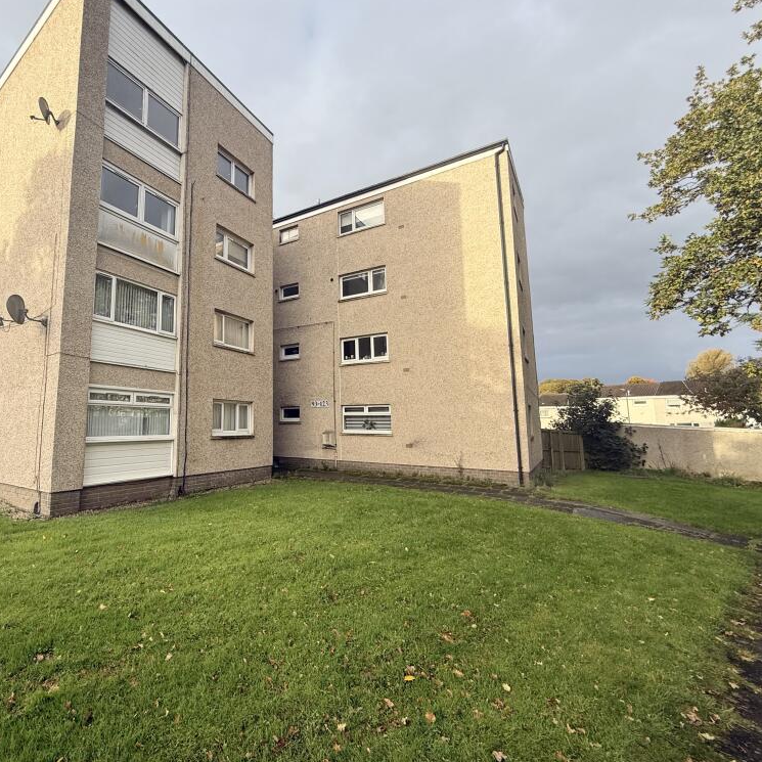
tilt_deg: +7.3
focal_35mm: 17
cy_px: 370
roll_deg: -0.7
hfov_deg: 81.2
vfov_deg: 83.9
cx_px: 256
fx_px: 423
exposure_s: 1/267
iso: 50
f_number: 2.2
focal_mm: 2.22
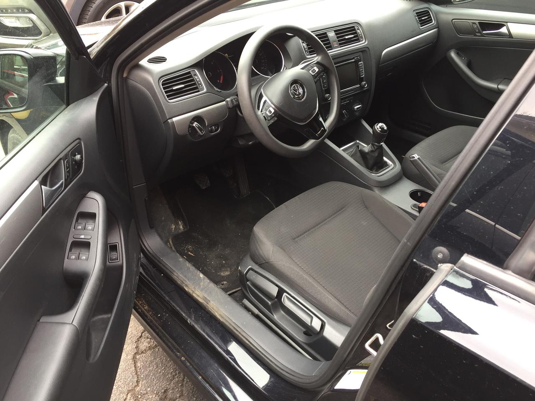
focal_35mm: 29
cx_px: 268
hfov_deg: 61.7
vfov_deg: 48.2
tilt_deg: -35.9
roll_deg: -1.0
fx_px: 448
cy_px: 200
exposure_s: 1/60
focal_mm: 4.15
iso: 40
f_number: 2.2
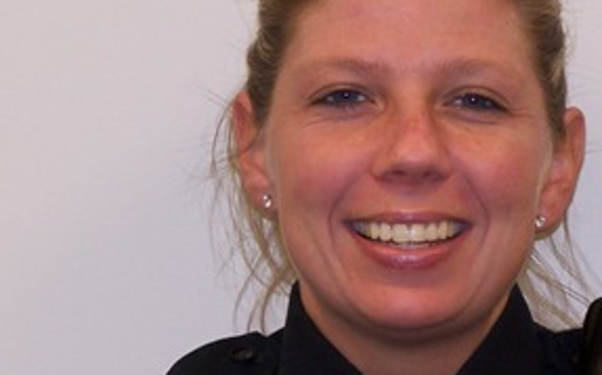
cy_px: 226
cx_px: 369
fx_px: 4542
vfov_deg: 4.7
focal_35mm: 277
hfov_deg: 7.6
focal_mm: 19.4
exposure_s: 1/30
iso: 80
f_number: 3.2
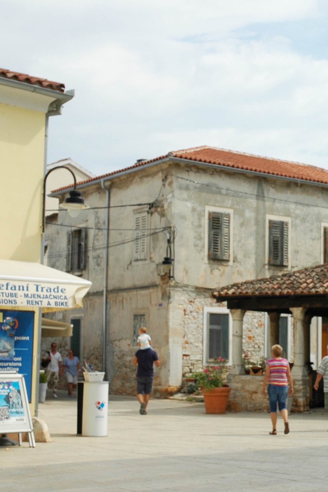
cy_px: 246
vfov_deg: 26.3
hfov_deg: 17.5
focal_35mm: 77
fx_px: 1052
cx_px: 286
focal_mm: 34
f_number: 11
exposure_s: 1/400
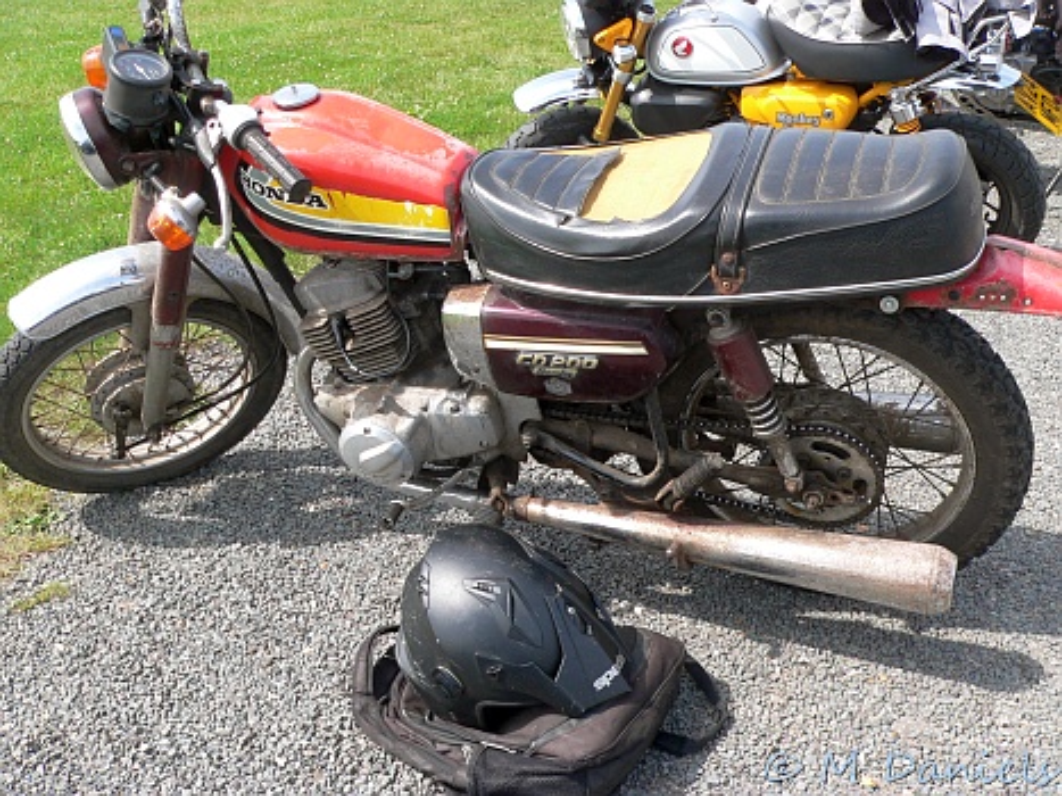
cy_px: 398
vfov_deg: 39.6
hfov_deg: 51.4
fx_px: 1104
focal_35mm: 36
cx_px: 531
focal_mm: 6
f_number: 4
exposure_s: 1/250
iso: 80
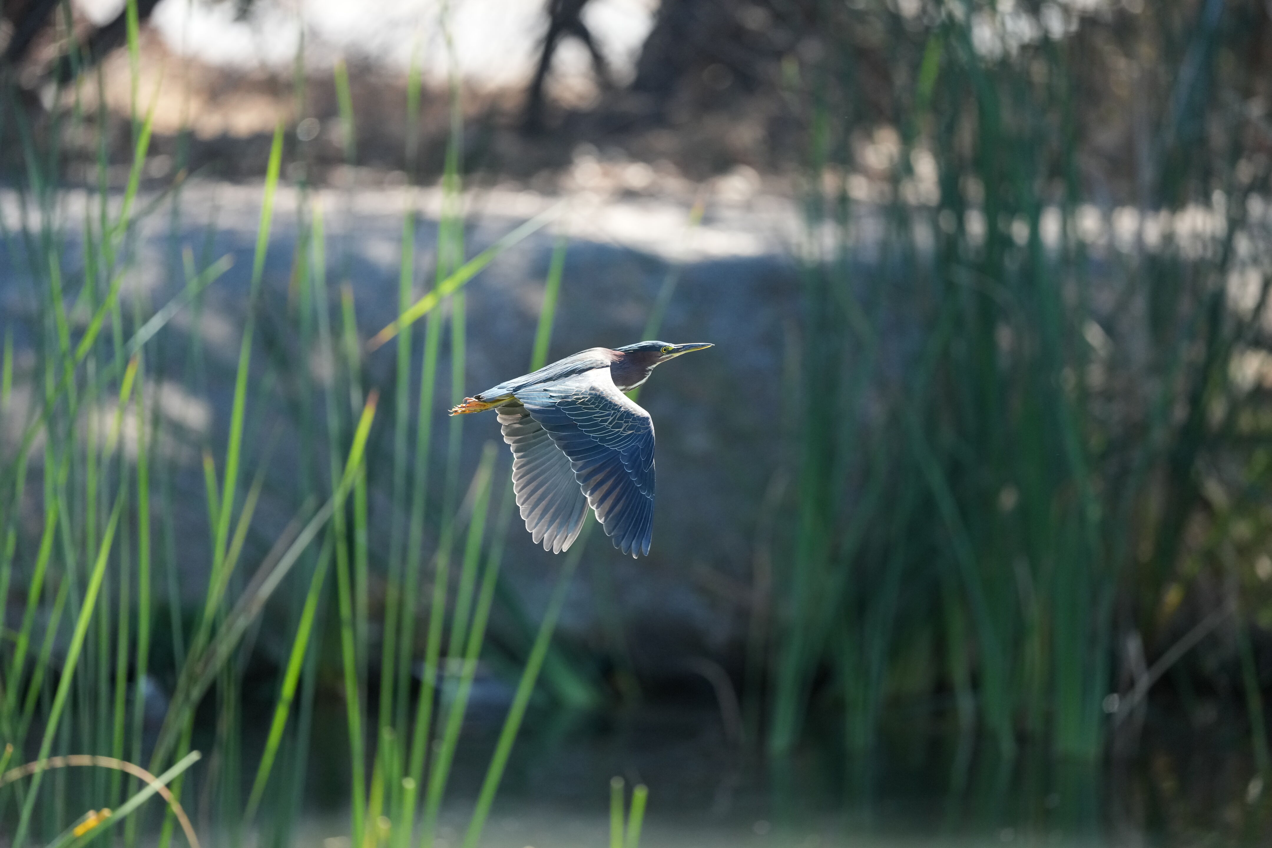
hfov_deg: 5.2
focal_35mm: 400
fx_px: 14132
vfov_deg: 3.4
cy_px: 424
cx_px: 636
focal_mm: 400
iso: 2500
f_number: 4.5
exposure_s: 1/2500
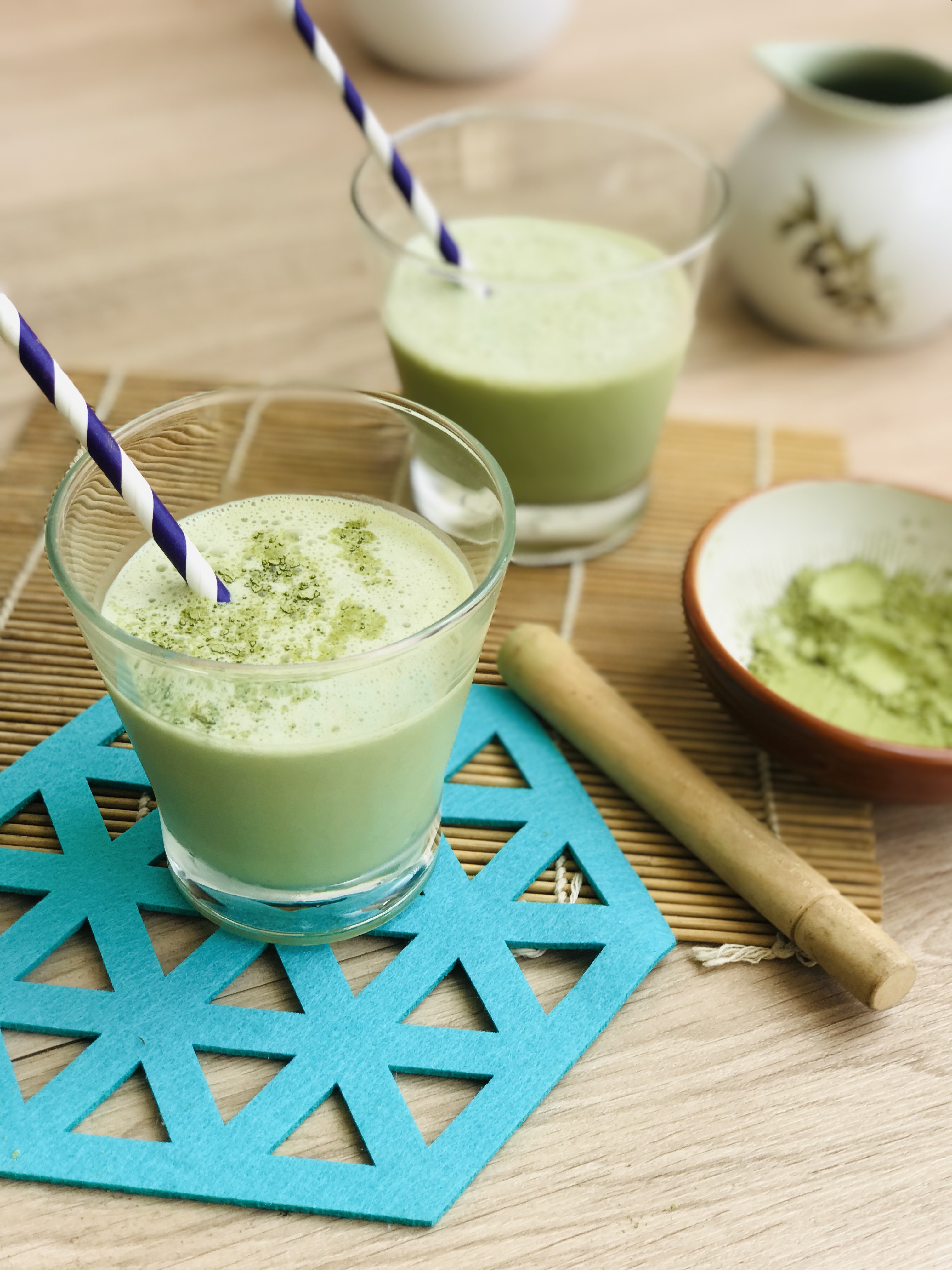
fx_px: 2090
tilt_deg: -39.6
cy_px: 635
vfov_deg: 33.8
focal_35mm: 57
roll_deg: -1.2
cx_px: 476
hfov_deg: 25.7
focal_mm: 6.6
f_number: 2.8
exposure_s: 1/264
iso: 20
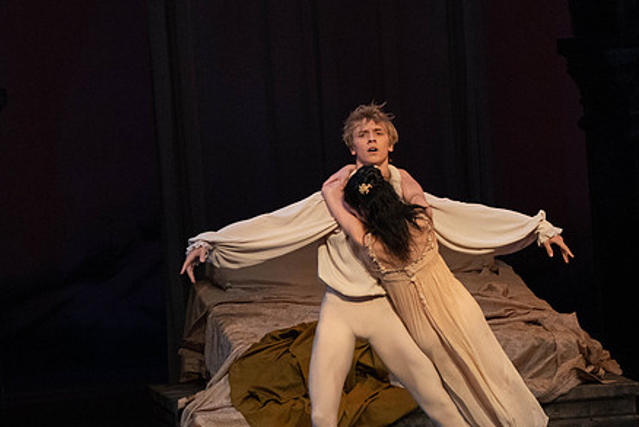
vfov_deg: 2.8
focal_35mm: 491
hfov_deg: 4.2
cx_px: 317
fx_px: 8724
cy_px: 239
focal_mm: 300
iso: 6400
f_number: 6.3
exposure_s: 1/320
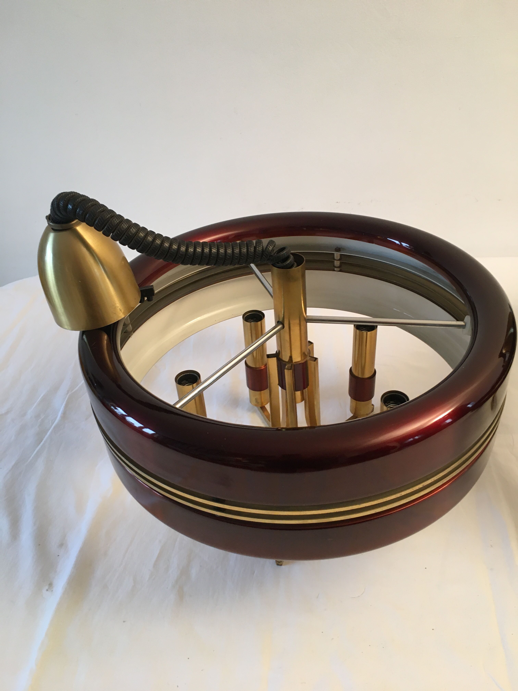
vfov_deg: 61.7
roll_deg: +5.2
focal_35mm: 29
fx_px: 579
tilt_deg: -37.5
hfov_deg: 48.2
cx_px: 259
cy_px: 346
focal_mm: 4.15
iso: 125
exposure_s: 1/33
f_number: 2.2
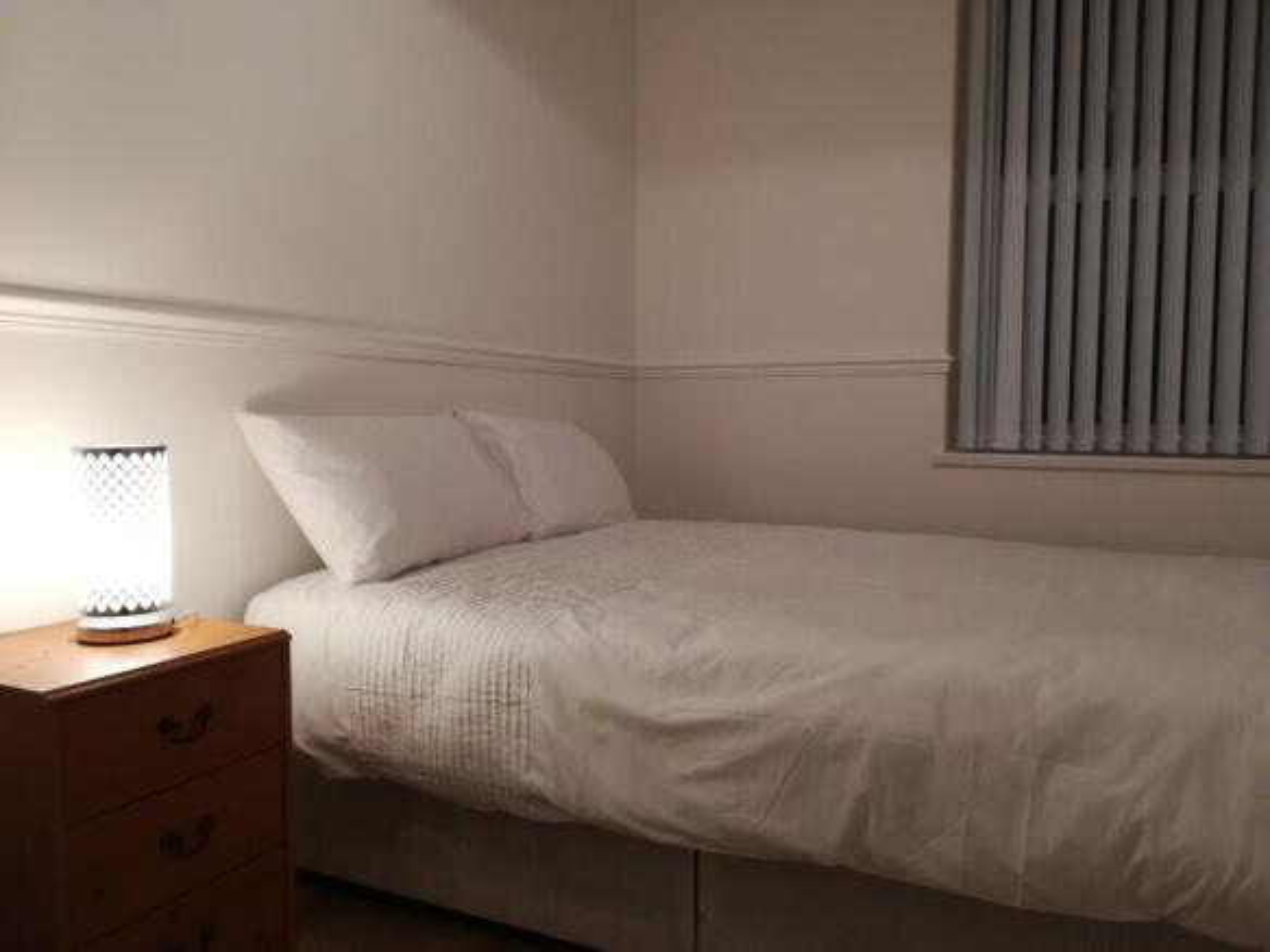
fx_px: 954
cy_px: 476
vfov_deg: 53.0
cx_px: 635
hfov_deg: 67.3
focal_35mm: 26
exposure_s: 1/33.3
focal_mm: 3.83
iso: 200
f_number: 2.2
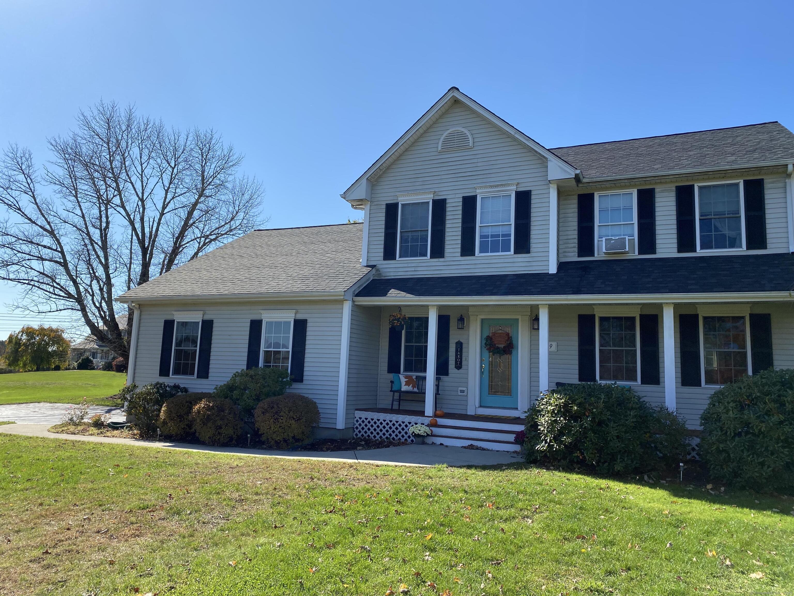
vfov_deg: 53.1
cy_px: 298
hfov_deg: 67.3
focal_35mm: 26
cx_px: 397
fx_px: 596
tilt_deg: +8.9
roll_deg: -3.9
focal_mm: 4.25
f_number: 1.8
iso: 32
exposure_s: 1/2410
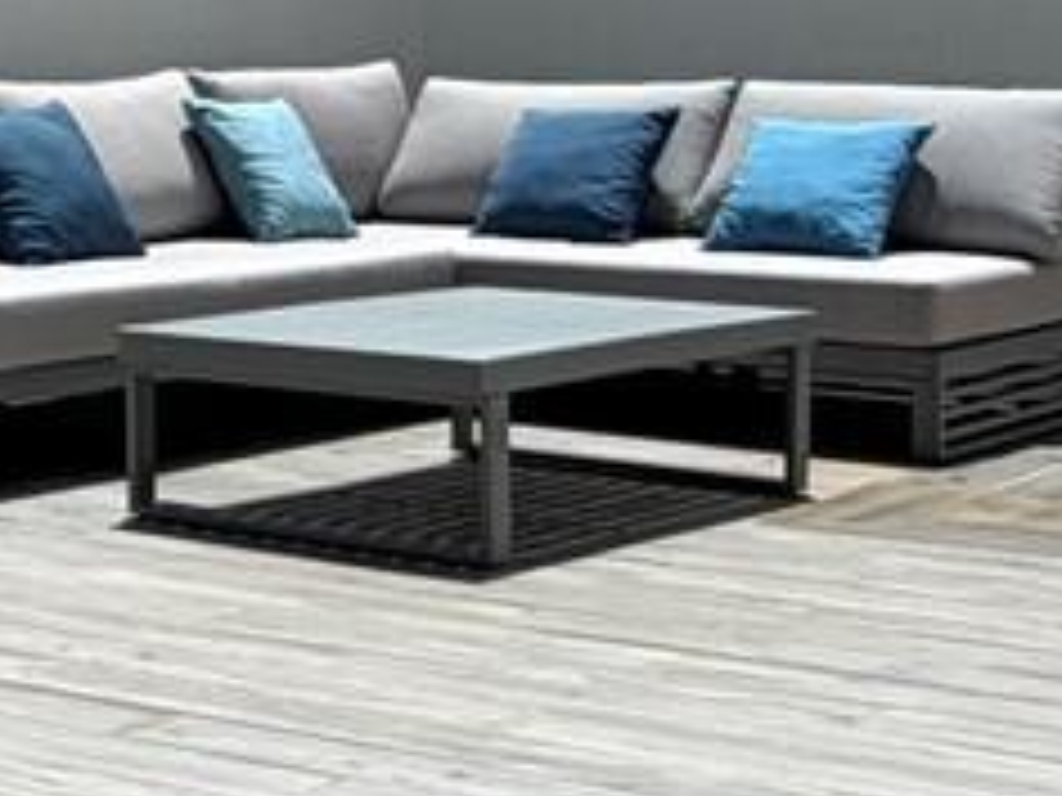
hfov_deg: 19.6
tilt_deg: -1.3
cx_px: -148
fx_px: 2915
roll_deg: +0.0
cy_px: 103
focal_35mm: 95
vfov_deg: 15.4
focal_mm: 2.22
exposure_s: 1/2092
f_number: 2.2
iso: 20
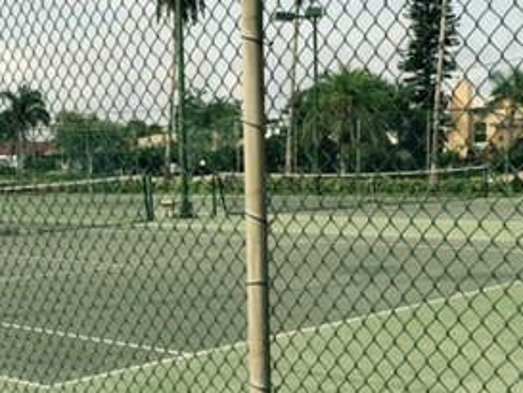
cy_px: 245
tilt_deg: -1.0
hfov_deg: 28.5
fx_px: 1028
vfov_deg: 21.6
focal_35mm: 68
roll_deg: +0.0
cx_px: 215
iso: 32
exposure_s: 1/1412
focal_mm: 4.15
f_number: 2.2
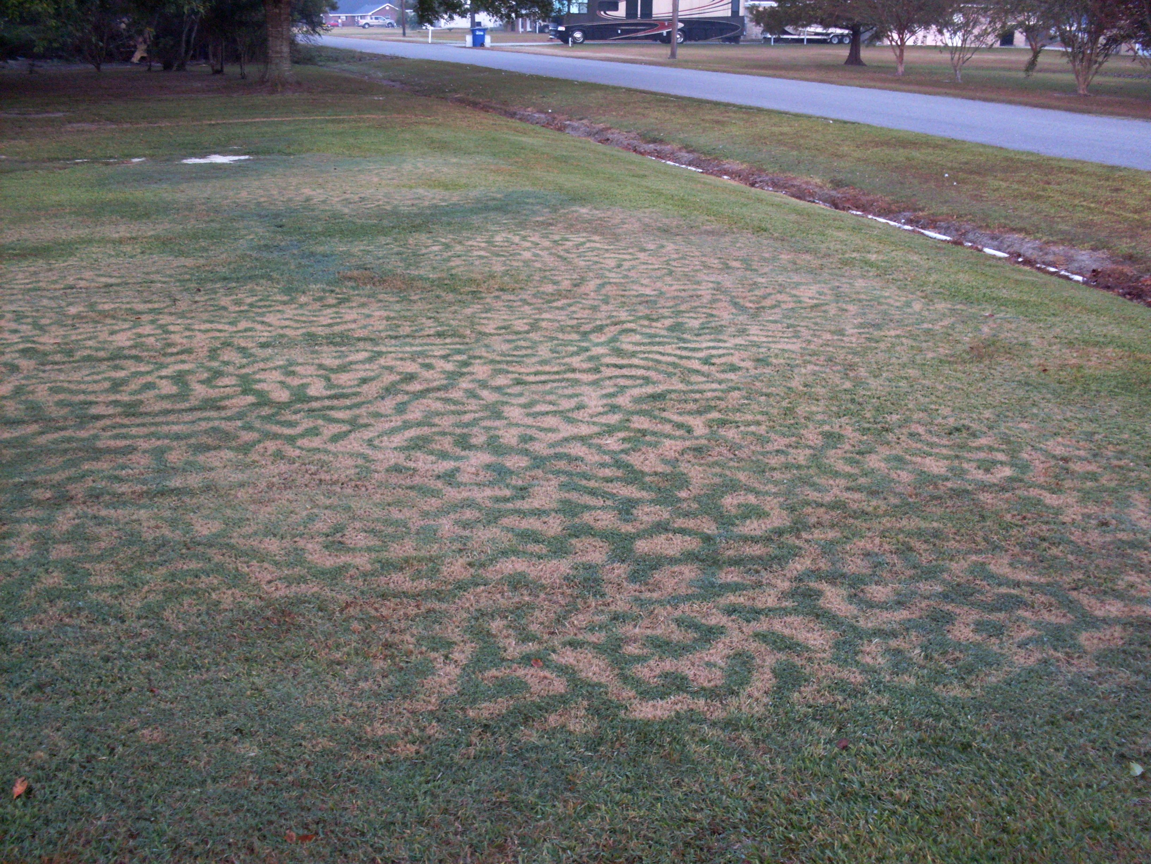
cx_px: 576
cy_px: 432
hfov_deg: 49.0
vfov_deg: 37.7
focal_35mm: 38
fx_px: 1264
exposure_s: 1/45
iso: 100
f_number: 2.8
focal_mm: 6.3
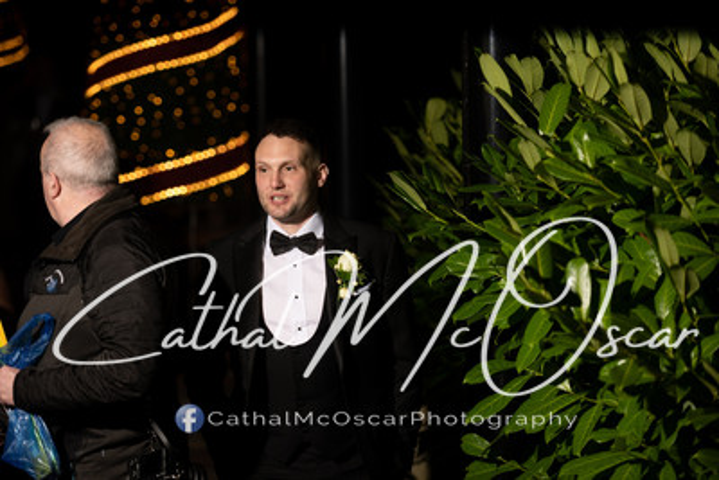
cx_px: 360
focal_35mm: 125
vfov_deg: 11.0
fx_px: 2497
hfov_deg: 16.4
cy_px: 240
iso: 160
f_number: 2.8
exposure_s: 1/250
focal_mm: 125
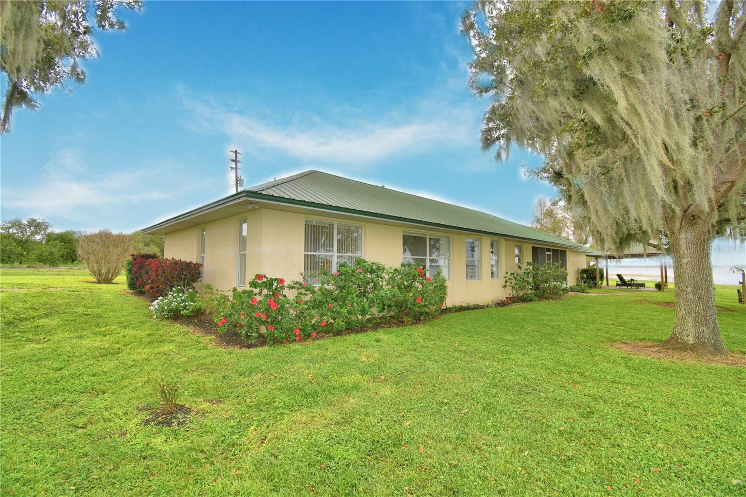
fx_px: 311
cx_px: 373
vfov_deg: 77.3
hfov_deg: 100.4
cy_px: 248
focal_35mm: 15
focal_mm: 10
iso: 100
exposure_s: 1/250
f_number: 8
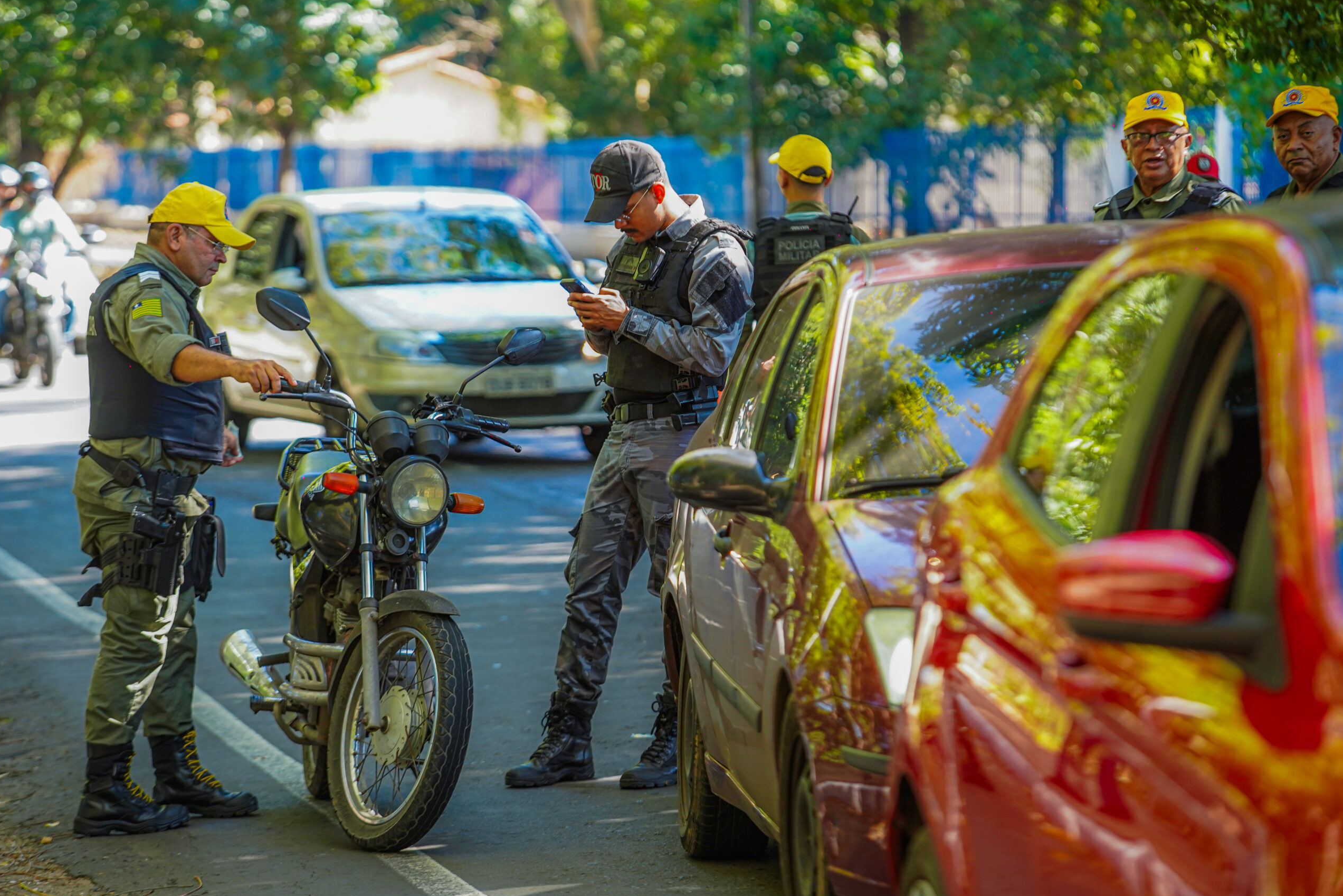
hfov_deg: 12.0
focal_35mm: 171
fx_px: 6379
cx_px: 672
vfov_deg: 8.0
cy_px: 449
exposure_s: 1/160
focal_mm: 170
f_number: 4
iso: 500
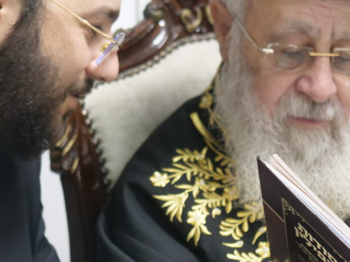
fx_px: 1385
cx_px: 162
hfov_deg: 14.4
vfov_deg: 10.8
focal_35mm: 137
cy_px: 108
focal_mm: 35
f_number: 2.8
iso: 1600
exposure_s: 1/80
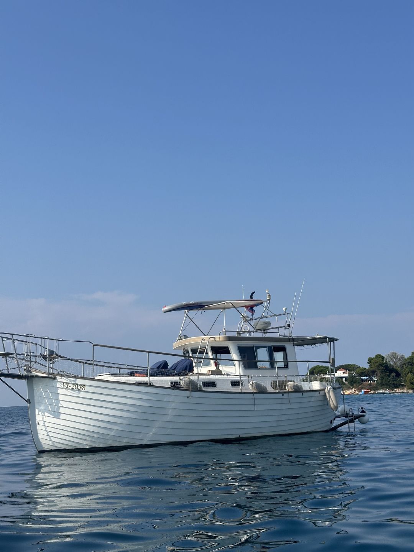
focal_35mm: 48
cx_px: 207
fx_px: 765
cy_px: 276
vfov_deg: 39.7
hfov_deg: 30.3
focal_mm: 6.86
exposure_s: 1/6211
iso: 64
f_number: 1.78
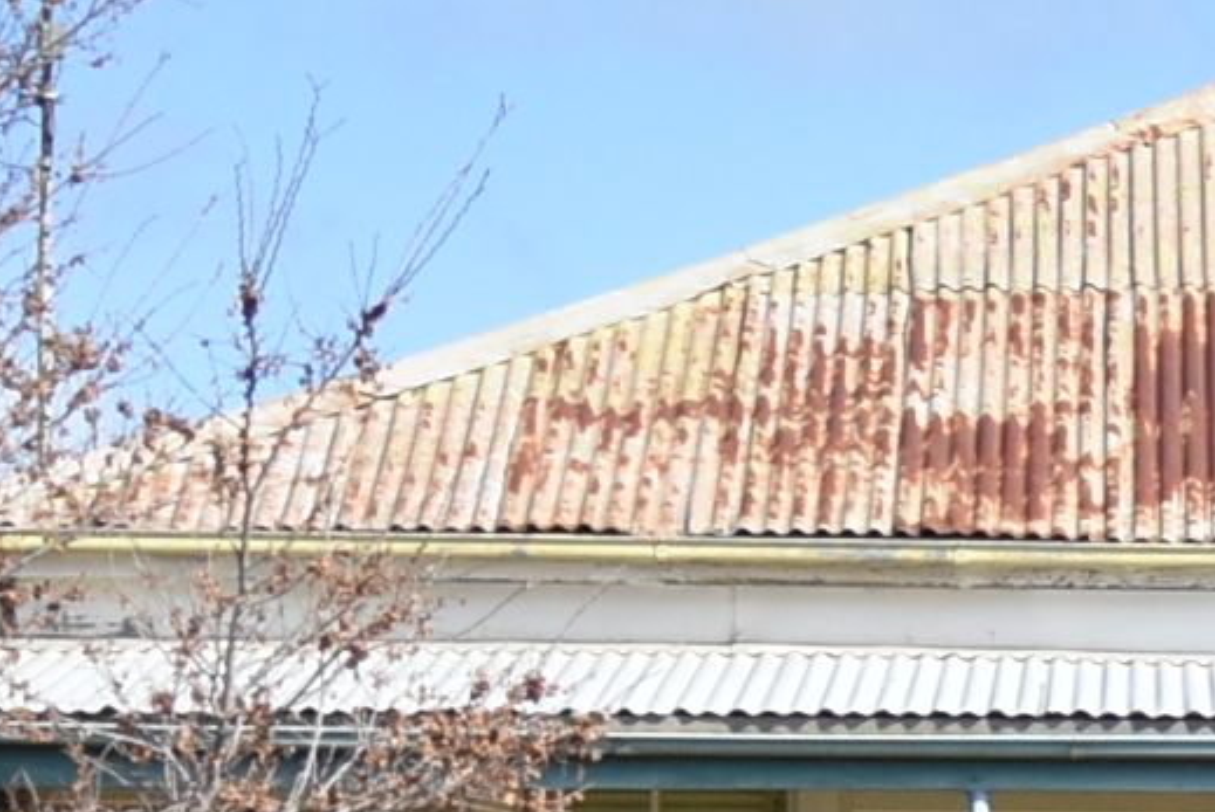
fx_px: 8174
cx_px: 2400
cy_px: 950
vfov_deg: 5.7
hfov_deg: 8.1
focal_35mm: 242
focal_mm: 28
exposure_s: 1/8000
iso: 800
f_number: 4
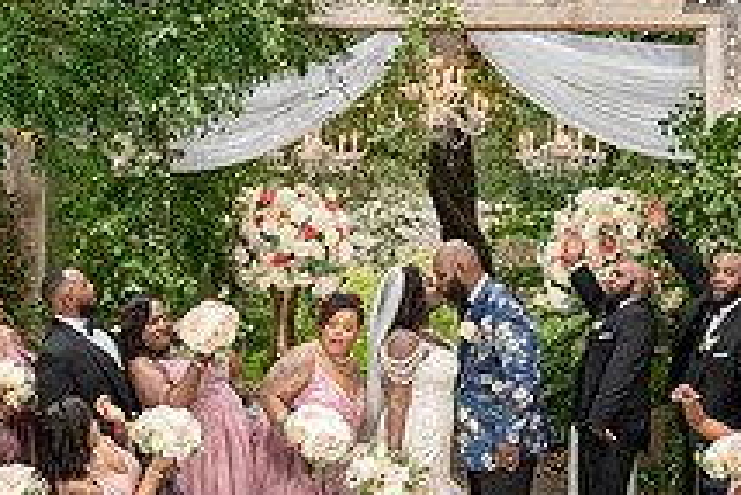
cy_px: 311
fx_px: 1524
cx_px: 368
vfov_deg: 18.4
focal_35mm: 74
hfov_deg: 27.3
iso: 640
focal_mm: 26
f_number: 4
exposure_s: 1/200
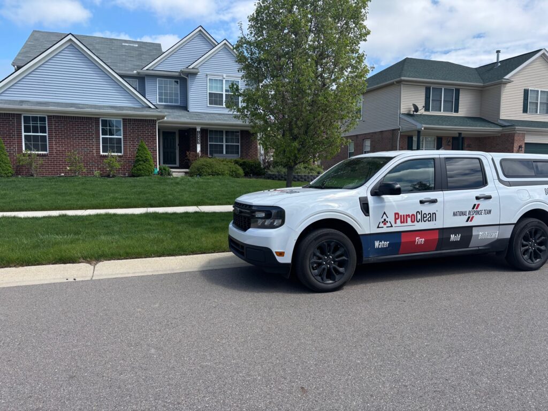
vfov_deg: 53.1
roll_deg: -0.8
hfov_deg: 67.3
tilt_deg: -4.6
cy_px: 206
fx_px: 412
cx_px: 274
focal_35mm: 26
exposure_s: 1/2151
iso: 50
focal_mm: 5.96
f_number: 1.6
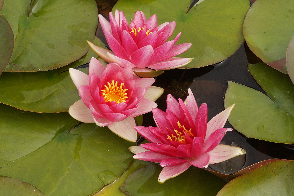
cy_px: 98
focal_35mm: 150
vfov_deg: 9.1
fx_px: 1225
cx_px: 147
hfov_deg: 13.7
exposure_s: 1/160
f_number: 13
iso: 320
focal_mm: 100
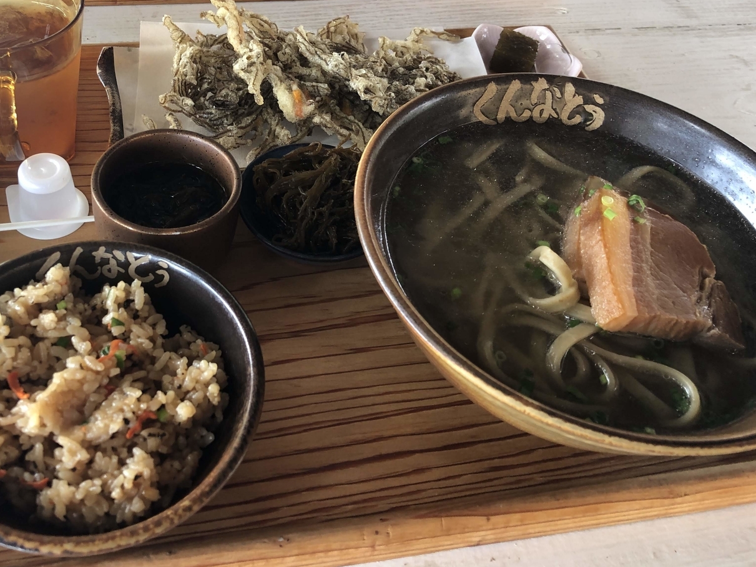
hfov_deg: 49.4
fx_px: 808
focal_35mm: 37
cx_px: 265
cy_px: 209
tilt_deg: -45.5
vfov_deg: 38.4
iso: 32
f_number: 1.8
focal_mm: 4
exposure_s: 1/30
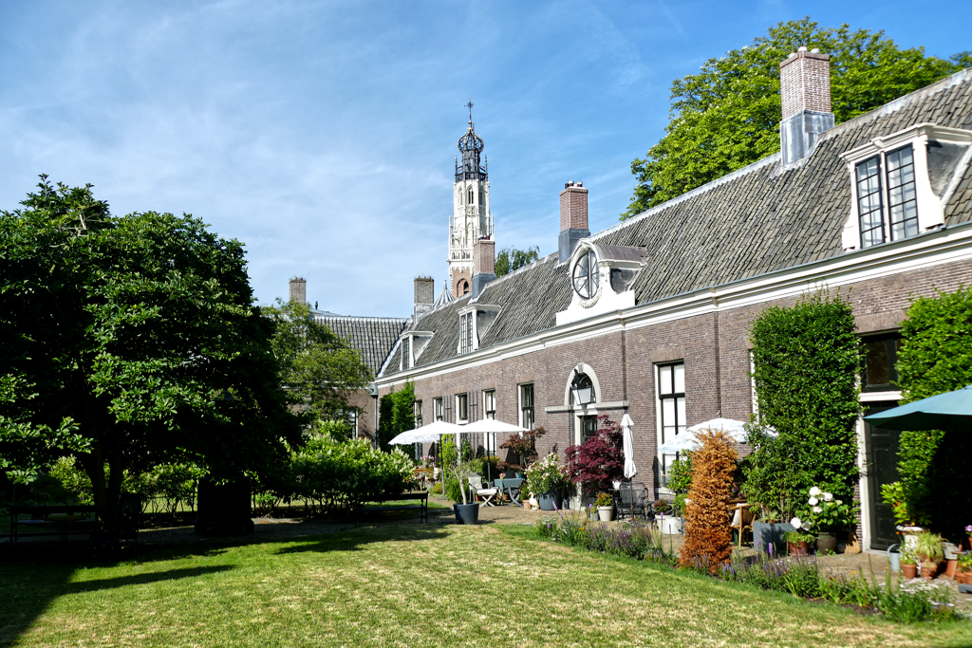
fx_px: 945
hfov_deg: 54.4
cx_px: 486
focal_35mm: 35
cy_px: 324
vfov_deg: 37.9
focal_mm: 12.6
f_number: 3.5
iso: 125
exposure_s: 1/1600
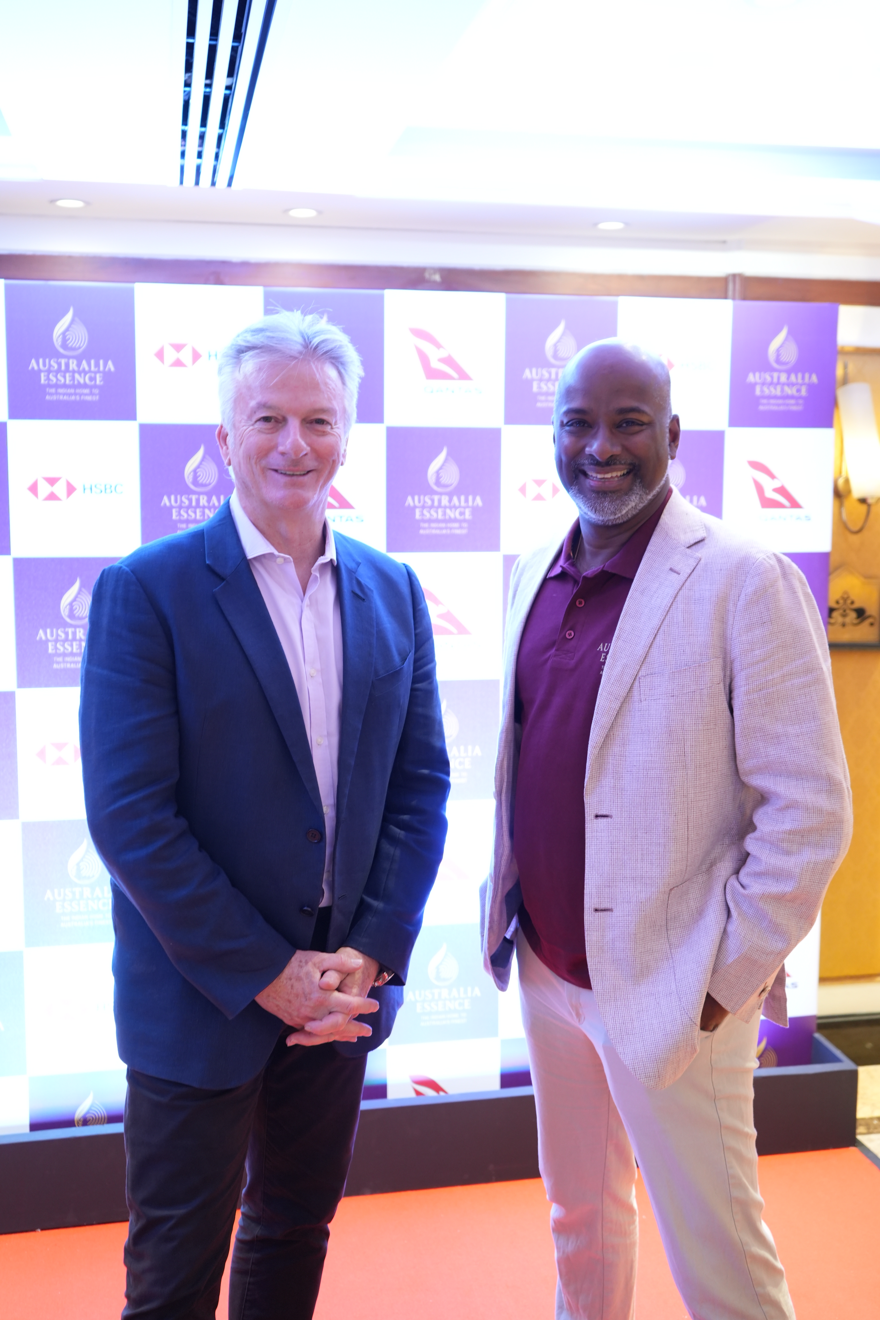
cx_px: 440
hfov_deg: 35.1
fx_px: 1393
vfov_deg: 50.7
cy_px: 660
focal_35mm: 38
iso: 1250
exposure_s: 1/40
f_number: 4
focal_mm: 38
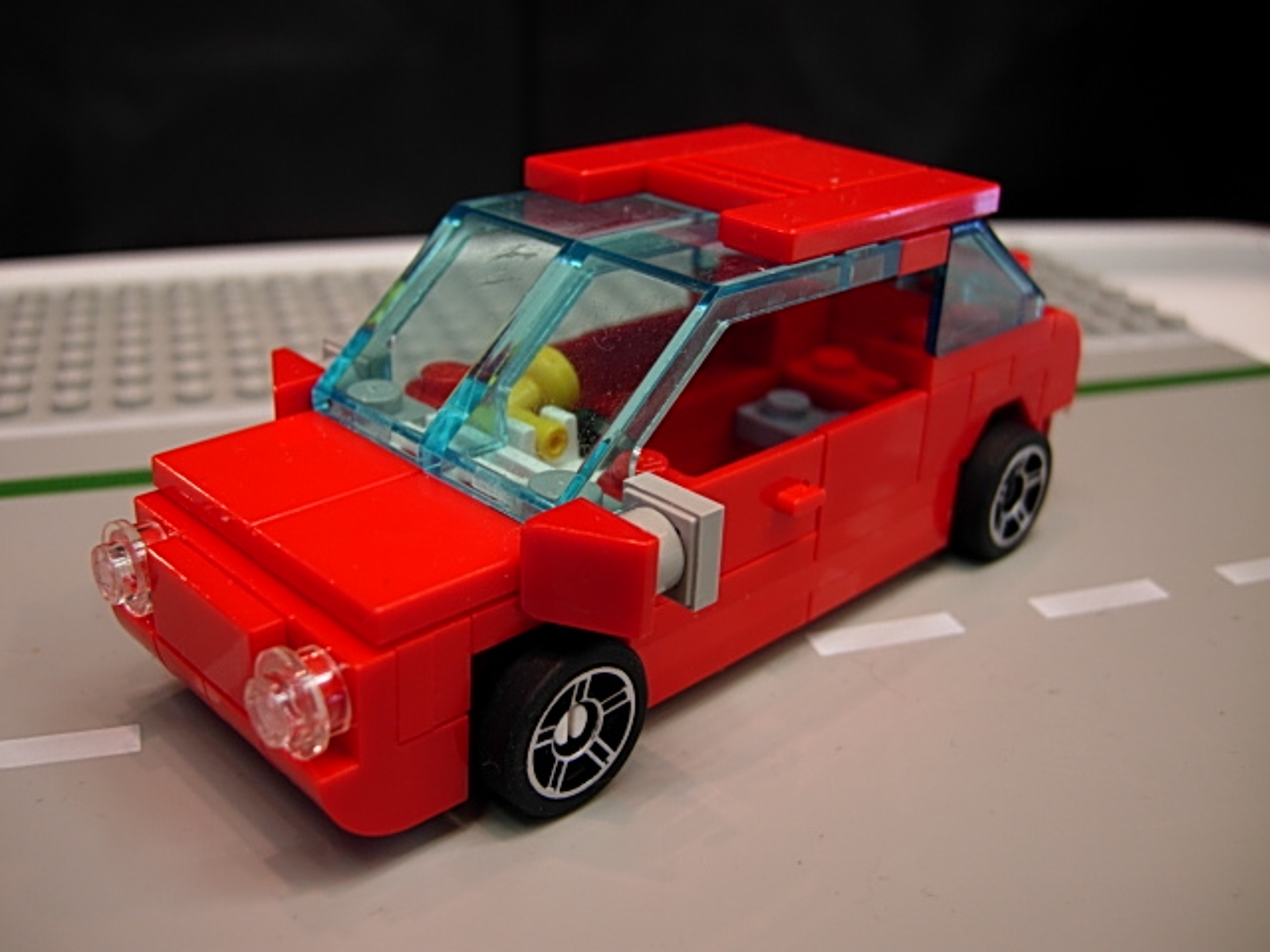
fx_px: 1321
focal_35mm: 36
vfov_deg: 39.7
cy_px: 476
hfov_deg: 51.4
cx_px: 635
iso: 50
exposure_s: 1/10.9
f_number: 2.7
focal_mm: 7.5
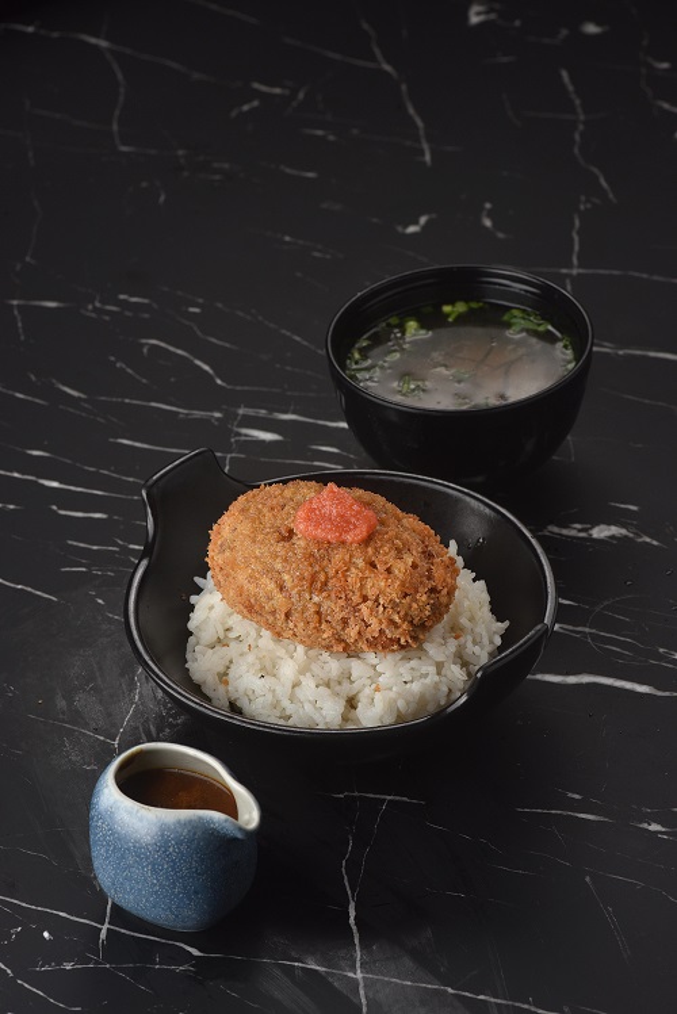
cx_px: 338
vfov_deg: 20.4
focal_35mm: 100
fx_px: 2818
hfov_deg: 13.7
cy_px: 507
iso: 250
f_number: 14
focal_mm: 100
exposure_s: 1/80
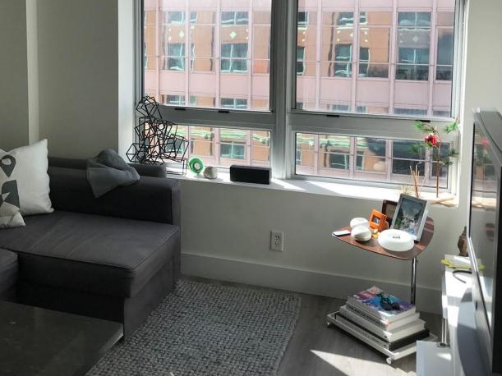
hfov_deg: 42.6
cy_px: 87
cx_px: 184
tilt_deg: -8.4
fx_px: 638
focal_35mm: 44
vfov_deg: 32.2
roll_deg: -0.7
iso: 20
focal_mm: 3.99
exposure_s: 1/300
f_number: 1.8
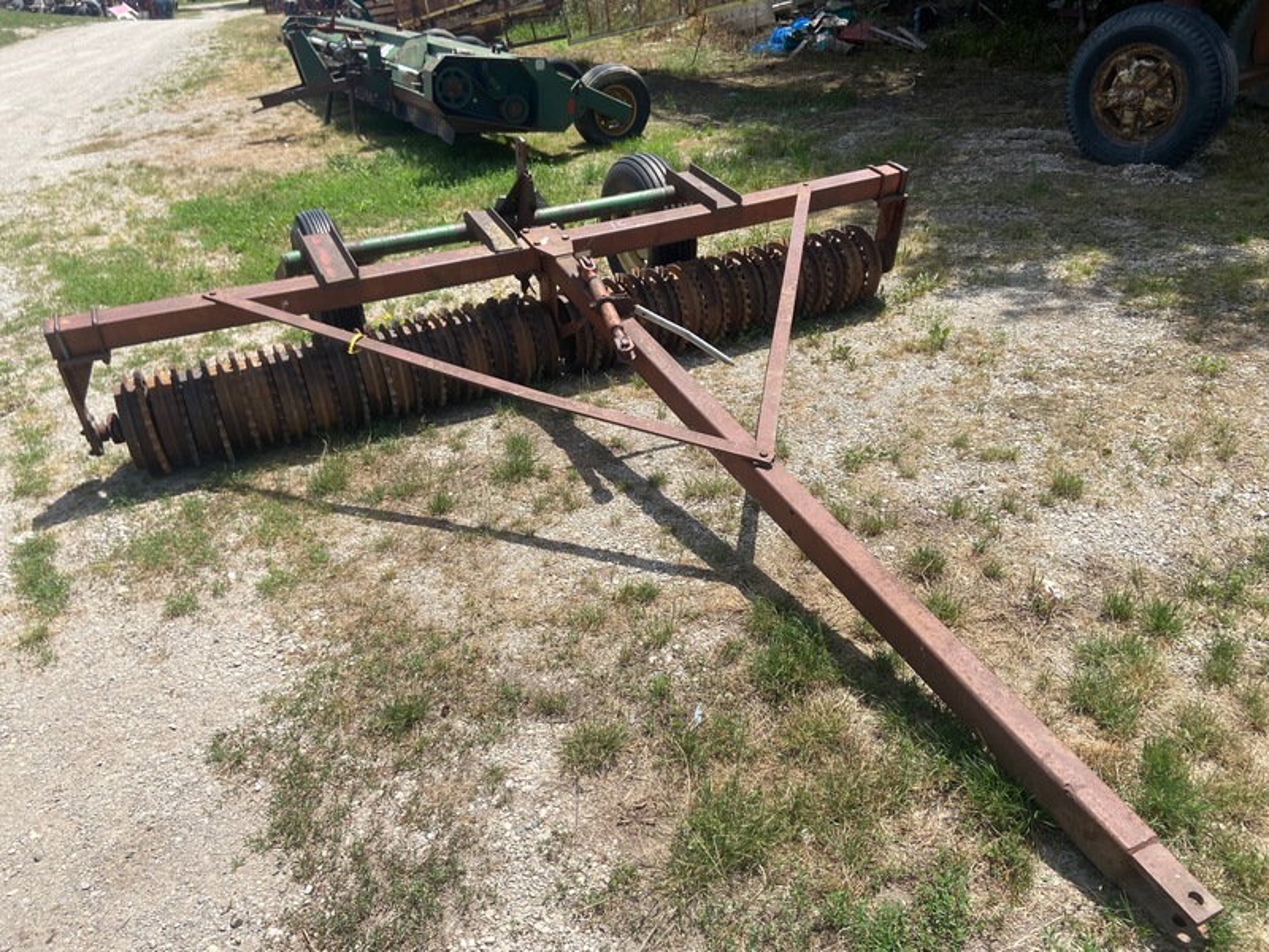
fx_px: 953
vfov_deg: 53.1
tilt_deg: -29.8
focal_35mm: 26
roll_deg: +3.6
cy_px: 476
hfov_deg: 67.3
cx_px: 634
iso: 32
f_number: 1.8
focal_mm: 4.25
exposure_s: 1/2315
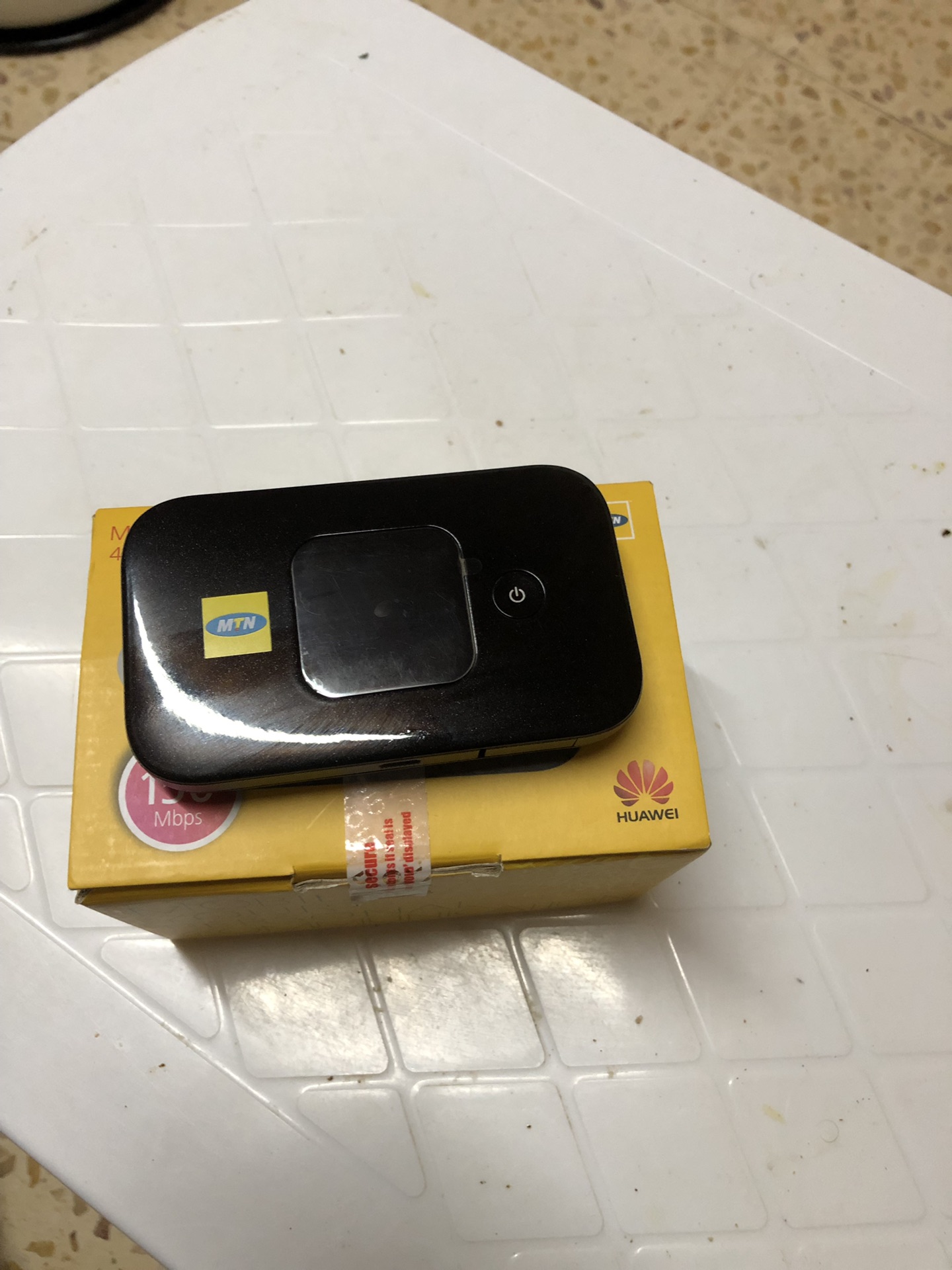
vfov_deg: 63.4
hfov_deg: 49.7
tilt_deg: -69.4
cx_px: 476
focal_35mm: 28
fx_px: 1027
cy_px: 635
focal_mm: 3.99
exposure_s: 1/17
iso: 80
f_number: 1.8
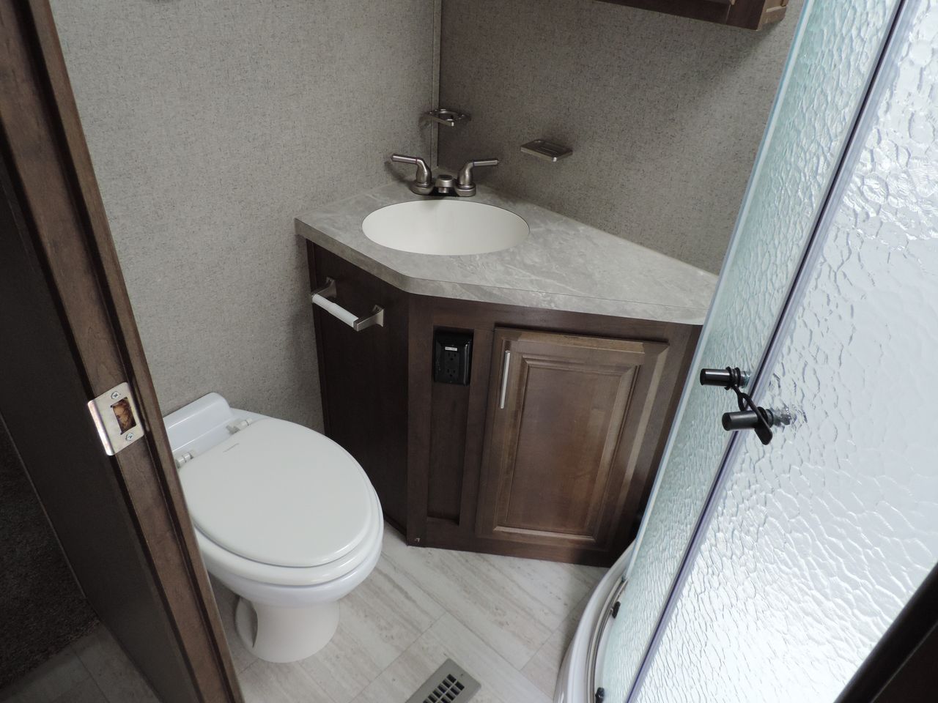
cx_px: 469
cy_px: 352
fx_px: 650
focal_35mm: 24
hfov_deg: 71.6
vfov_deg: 56.8
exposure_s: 1/30
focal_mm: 4.3
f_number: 3
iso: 320
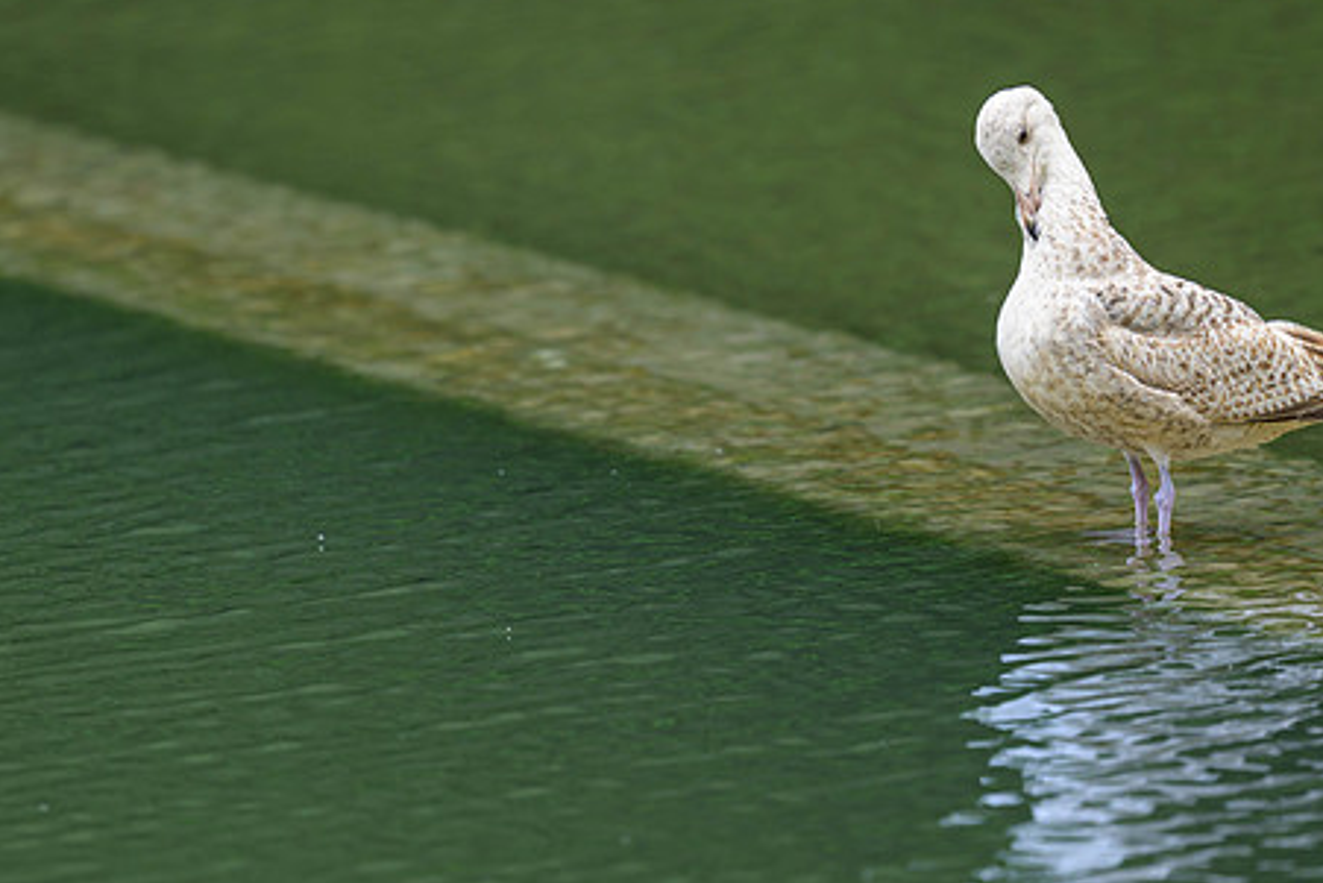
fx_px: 34995
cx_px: 530
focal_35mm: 952
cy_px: 240
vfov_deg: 1.4
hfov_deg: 2.2
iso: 160
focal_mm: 400
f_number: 2.8
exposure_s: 1/500
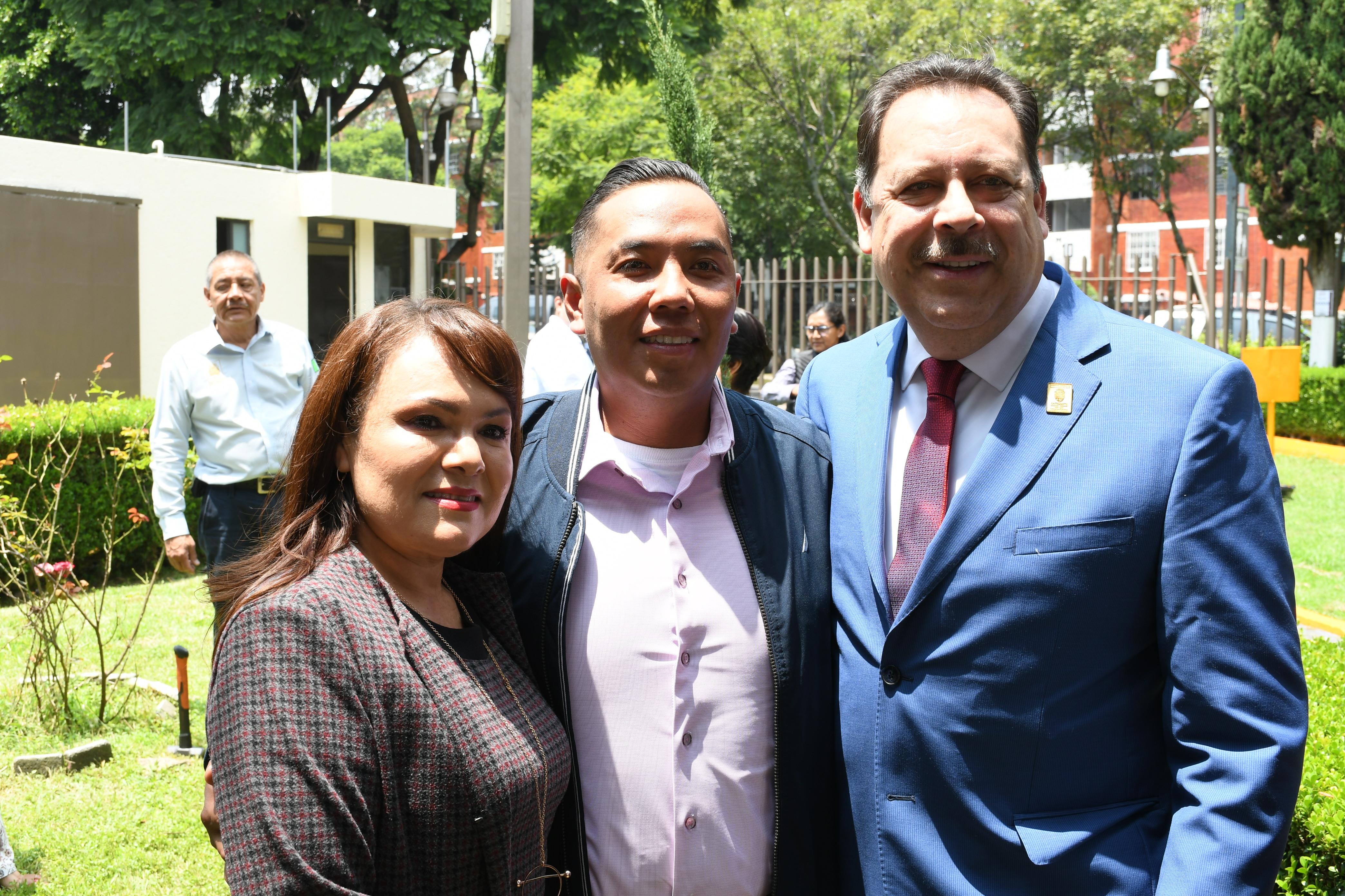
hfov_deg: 43.6
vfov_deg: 29.9
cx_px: 672
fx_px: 1681
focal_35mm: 45
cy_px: 448
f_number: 8
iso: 200
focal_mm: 30
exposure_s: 1/100
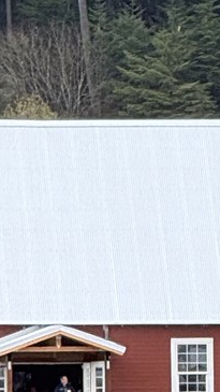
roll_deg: +1.9
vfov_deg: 2.9
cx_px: 646
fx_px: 7611
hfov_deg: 1.6
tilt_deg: -0.1
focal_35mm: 733
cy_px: 442
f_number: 2.8
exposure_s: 1/605
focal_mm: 15.66
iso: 64
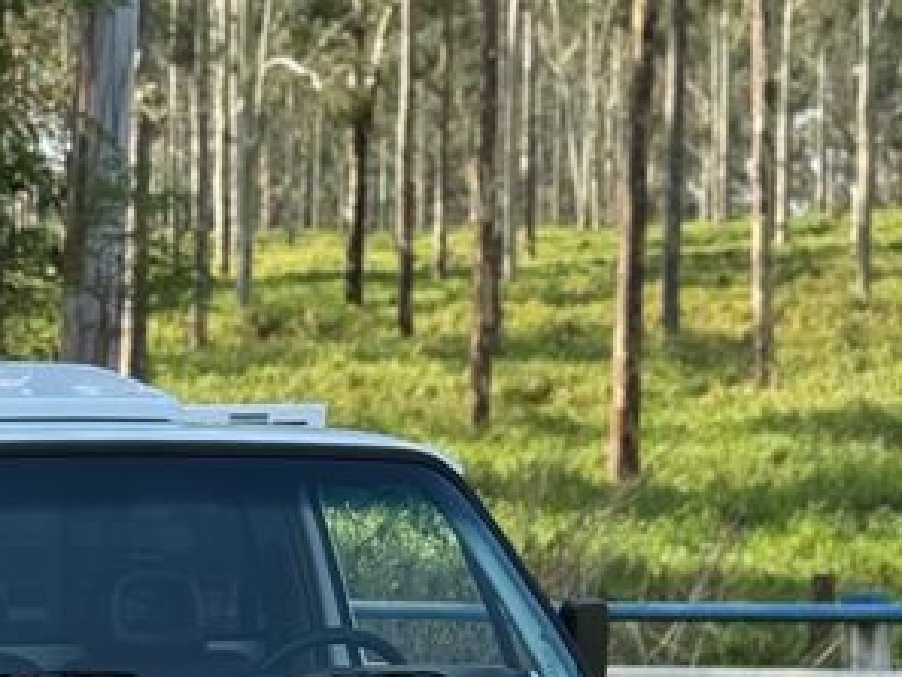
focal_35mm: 131
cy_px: 911
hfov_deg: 14.9
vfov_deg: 11.0
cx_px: 106
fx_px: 3415
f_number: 1.78
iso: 64
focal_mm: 6.76
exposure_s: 1/1456
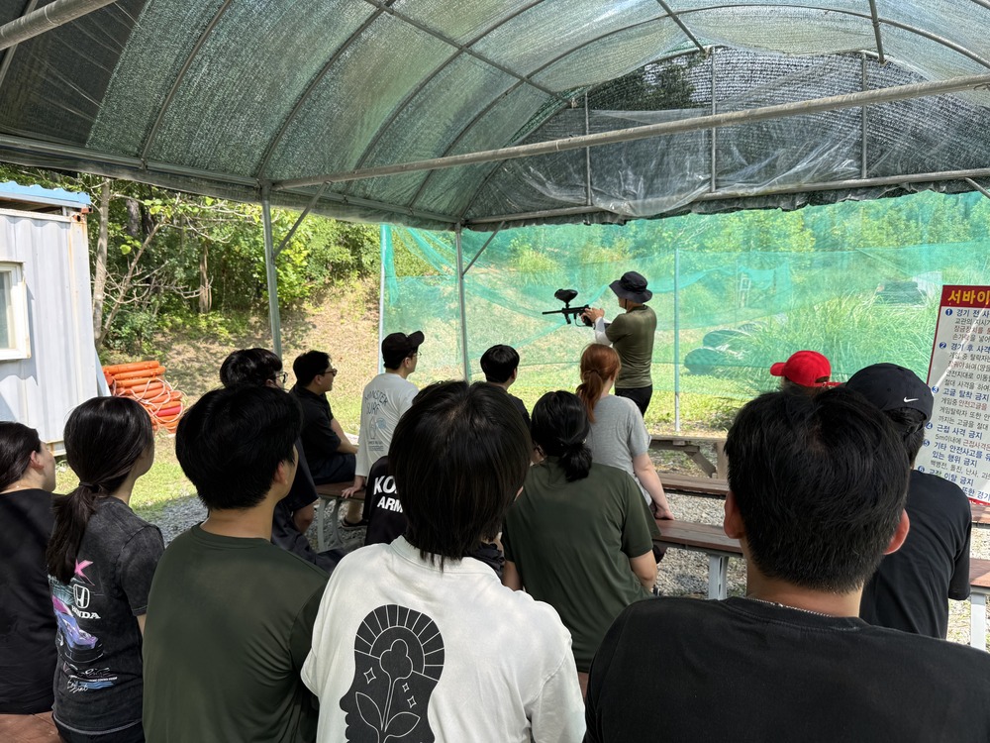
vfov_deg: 56.8
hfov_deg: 71.6
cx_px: 495
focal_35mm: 24
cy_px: 372
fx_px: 686
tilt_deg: -6.3
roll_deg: -0.1
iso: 80
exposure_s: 1/1032
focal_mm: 6.76
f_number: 1.78
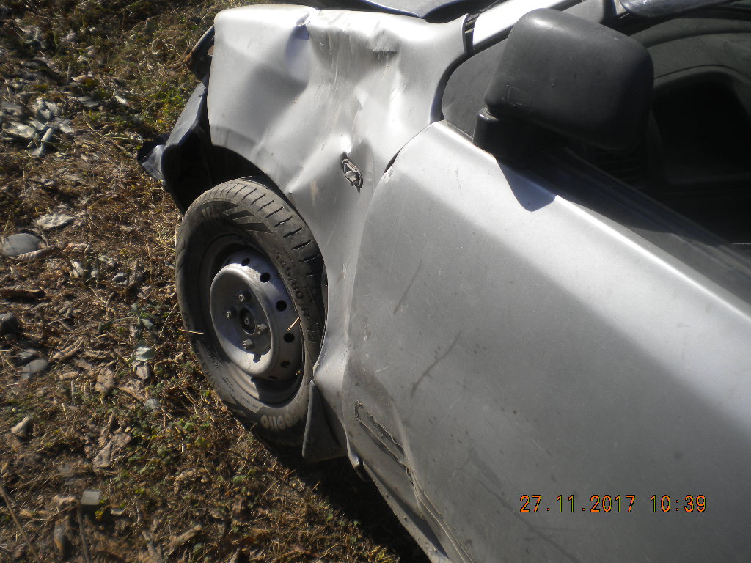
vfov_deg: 40.7
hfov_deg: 52.6
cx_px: 376
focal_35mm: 35
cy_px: 282
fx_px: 759
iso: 80
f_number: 4.6
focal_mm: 6.3
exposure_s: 1/626
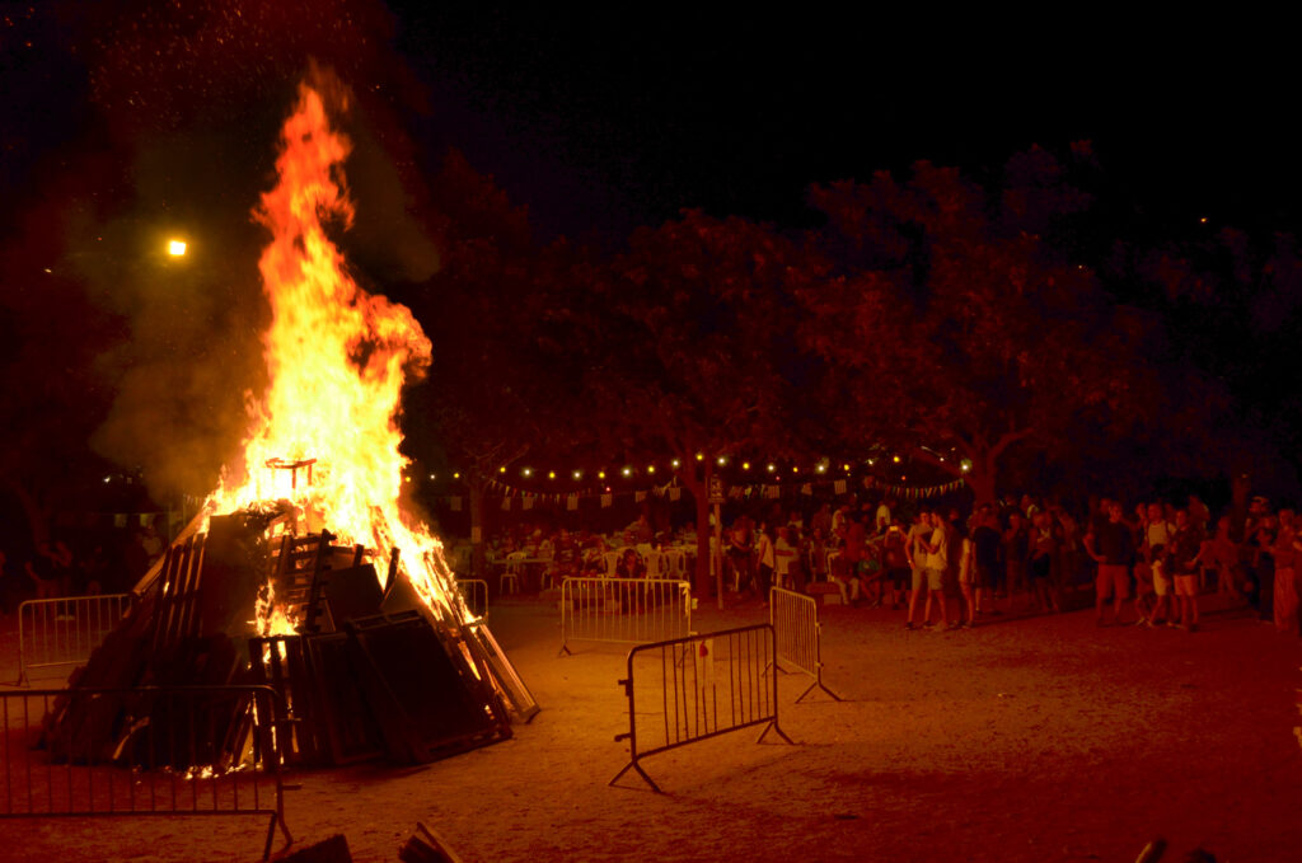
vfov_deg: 36.7
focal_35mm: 36
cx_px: 651
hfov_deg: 53.2
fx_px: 1300
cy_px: 432
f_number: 5.6
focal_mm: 24
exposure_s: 1/125
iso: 400
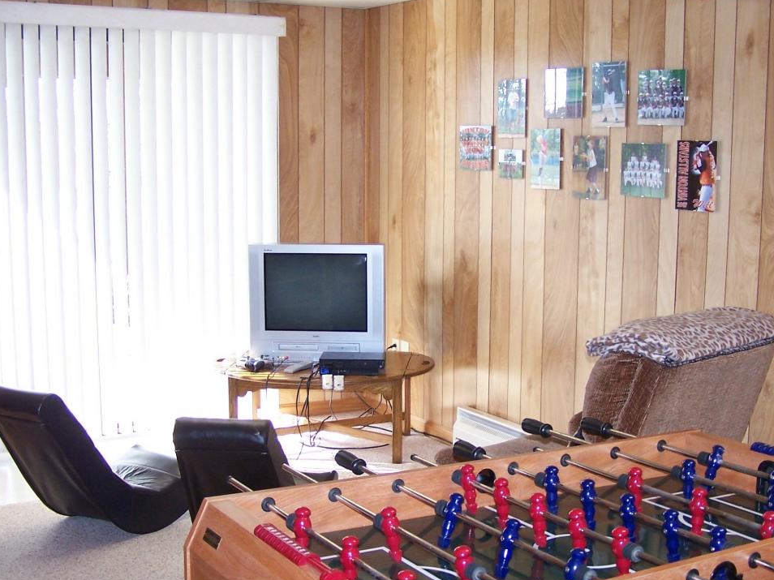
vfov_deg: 28.5
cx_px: 436
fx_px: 1140
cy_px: 343
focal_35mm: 51
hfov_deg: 37.4
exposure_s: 1/60
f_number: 2.8
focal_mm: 6.3
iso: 140
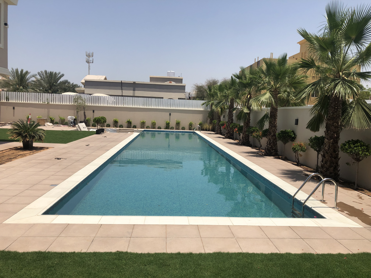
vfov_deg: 49.7
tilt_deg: -5.1
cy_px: 139
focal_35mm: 28
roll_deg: -1.4
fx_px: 300
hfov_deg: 63.4
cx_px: 186
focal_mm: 4
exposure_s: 1/3690
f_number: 1.8
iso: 20
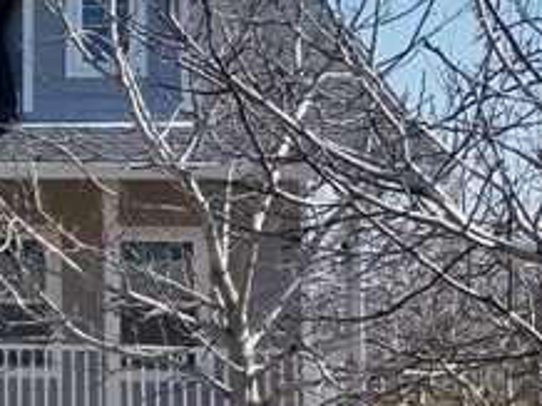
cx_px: -496
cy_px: 191
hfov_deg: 14.0
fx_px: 1908
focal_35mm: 122
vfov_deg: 12.1
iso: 50
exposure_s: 1/2392
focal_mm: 4.25
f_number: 1.7
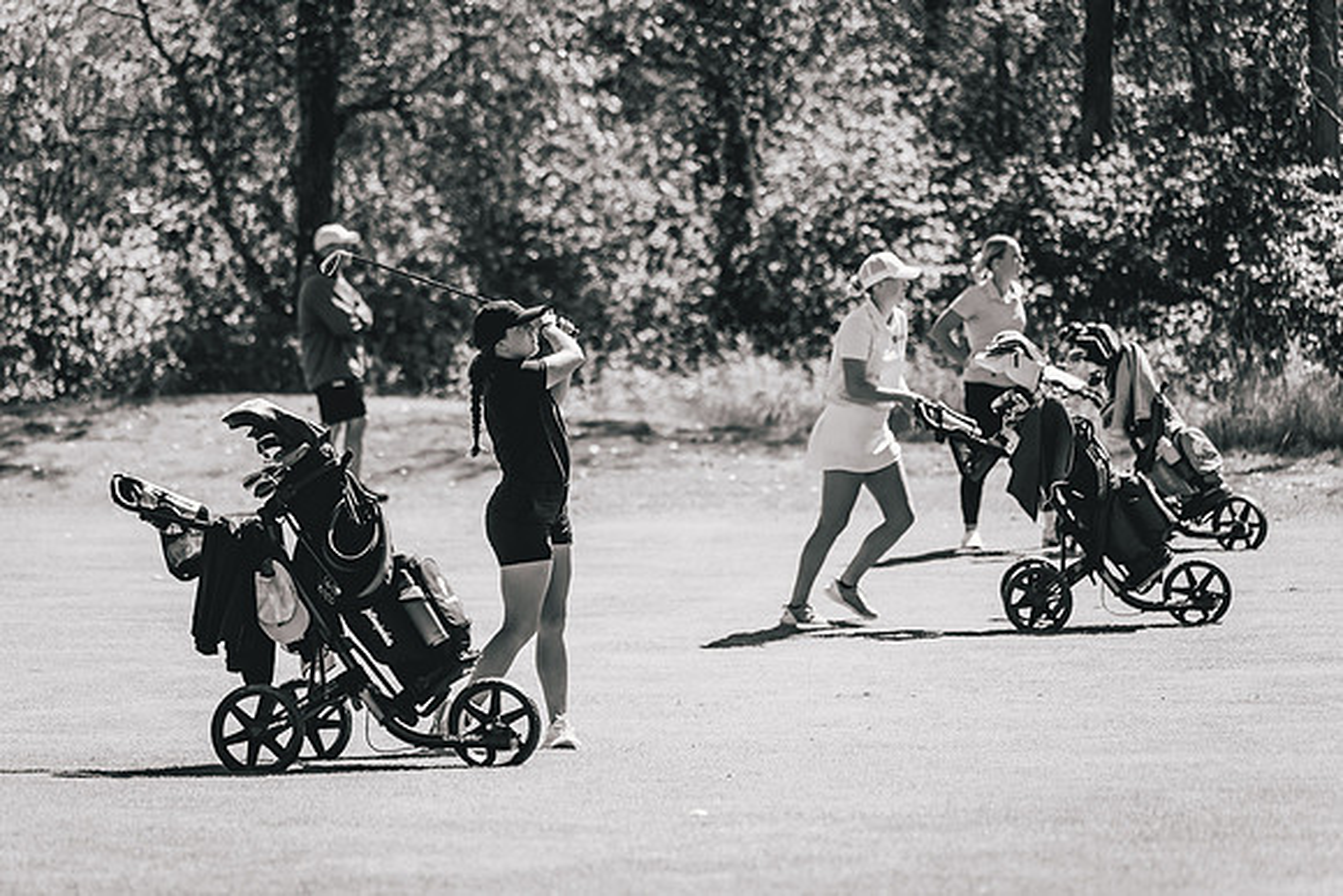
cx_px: 592
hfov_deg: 10.9
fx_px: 7011
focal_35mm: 188
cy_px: 480
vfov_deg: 7.3
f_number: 2.8
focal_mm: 150
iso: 400
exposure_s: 1/5000
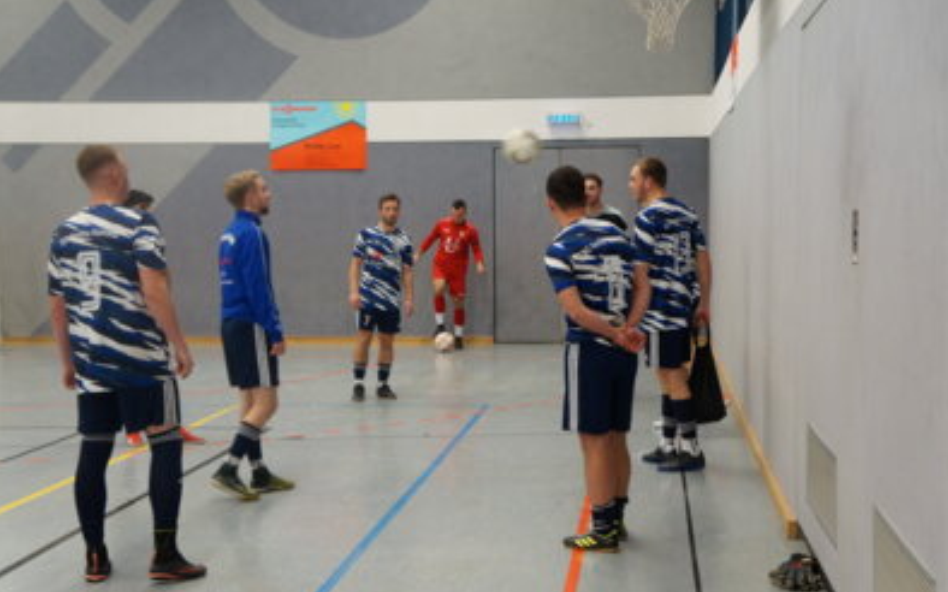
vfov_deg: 22.0
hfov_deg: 34.6
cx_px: 474
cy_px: 296
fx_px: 1524
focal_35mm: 59
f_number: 4.5
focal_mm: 38
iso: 800
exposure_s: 1/60
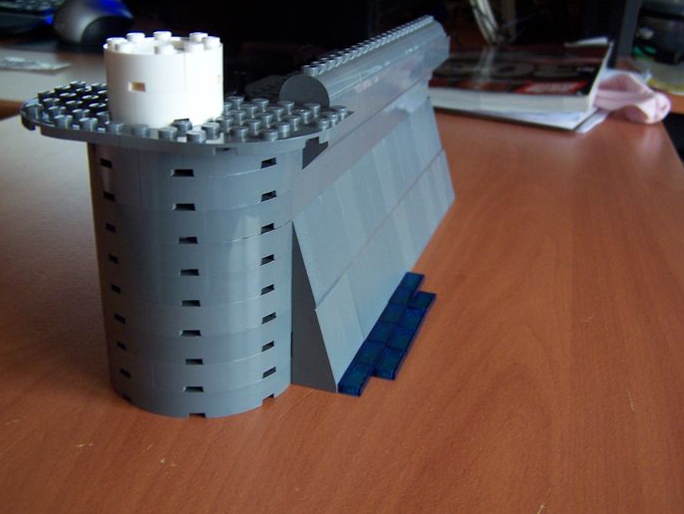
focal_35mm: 39
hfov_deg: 47.8
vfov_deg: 36.8
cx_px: 349
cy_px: 259
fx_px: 771
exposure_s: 1/8
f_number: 2.8
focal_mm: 6.3
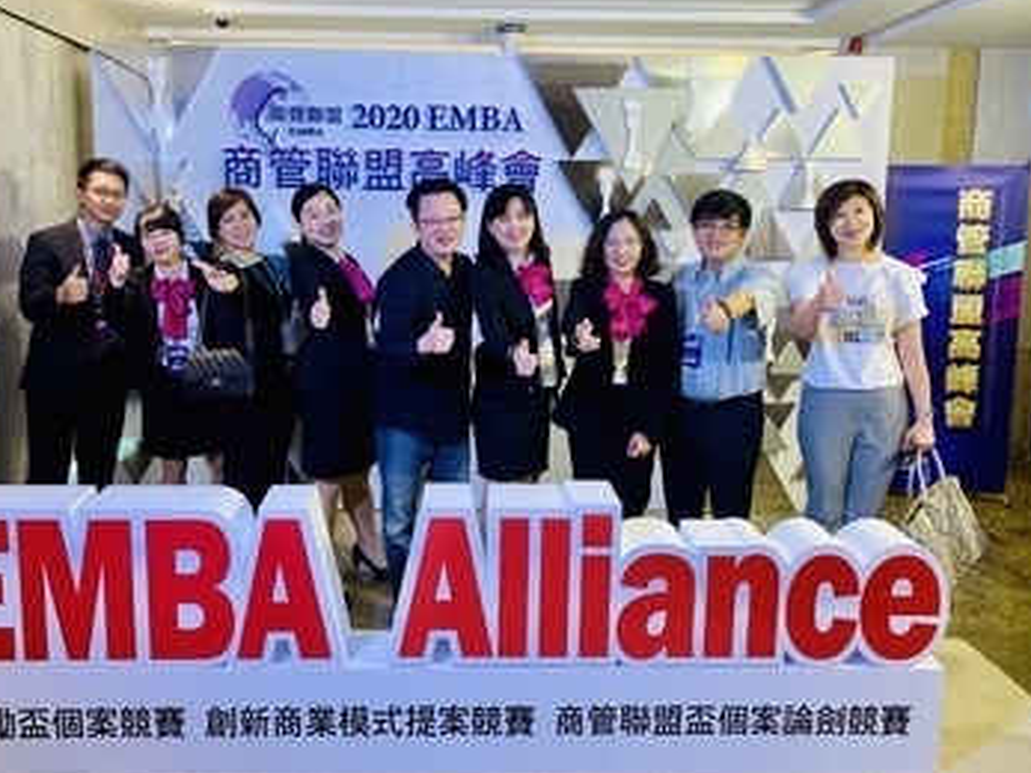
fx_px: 893
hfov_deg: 59.9
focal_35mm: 30
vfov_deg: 46.7
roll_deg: -0.1
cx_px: 481
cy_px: 336
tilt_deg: -8.8
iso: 100
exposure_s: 1/60
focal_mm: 4.25
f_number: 1.8
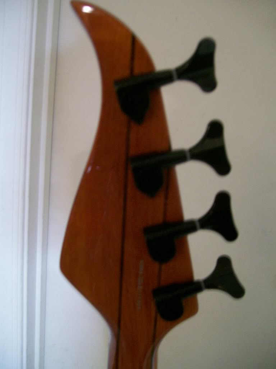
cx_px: 138
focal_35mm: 35
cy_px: 184
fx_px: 372
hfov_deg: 40.7
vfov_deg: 52.6
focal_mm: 5.8
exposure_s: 1/8
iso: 160
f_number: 2.8
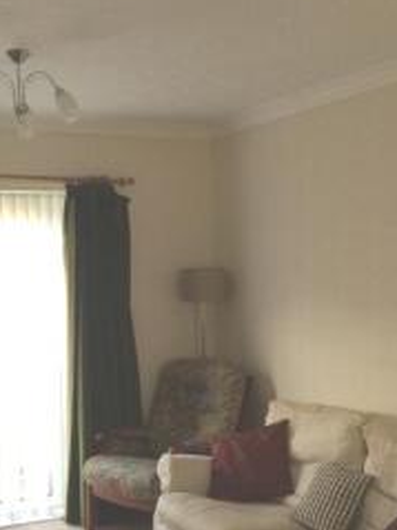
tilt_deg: -2.3
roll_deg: +1.8
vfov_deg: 35.9
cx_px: 144
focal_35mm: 53
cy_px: 343
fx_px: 811
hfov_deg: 27.4
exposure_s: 1/40
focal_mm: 4.15
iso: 32
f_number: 2.2
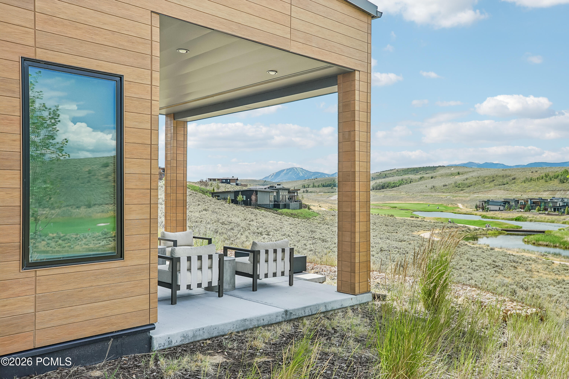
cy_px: 190
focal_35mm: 31
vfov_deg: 42.3
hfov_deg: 60.3
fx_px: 490
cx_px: 284
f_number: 8
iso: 100
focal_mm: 31
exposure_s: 1/160
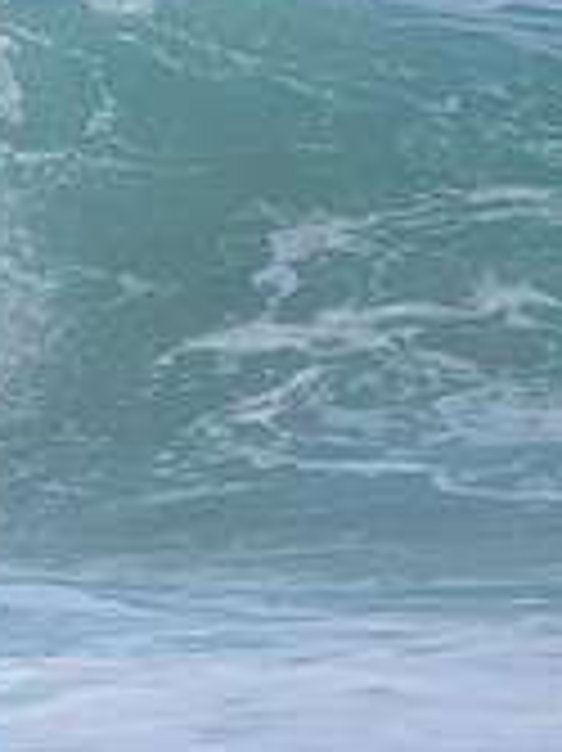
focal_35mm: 1841
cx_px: -656
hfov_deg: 0.8
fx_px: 39903
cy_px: 322
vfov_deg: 1.1
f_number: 5.6
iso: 320
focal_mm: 500
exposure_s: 1/2000
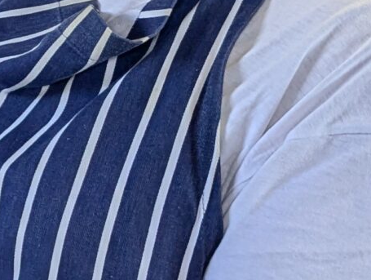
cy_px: 23
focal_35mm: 135
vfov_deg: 11.0
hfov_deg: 13.0
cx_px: -318
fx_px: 1450
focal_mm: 6.81
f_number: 1.85
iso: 129
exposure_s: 1/159
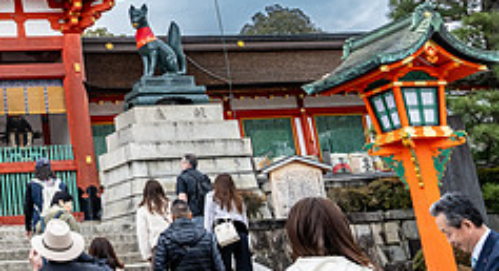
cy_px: -9
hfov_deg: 26.9
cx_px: -62
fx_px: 945
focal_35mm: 72
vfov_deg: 16.0
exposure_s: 1/500
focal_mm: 27.5
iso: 1250
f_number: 8
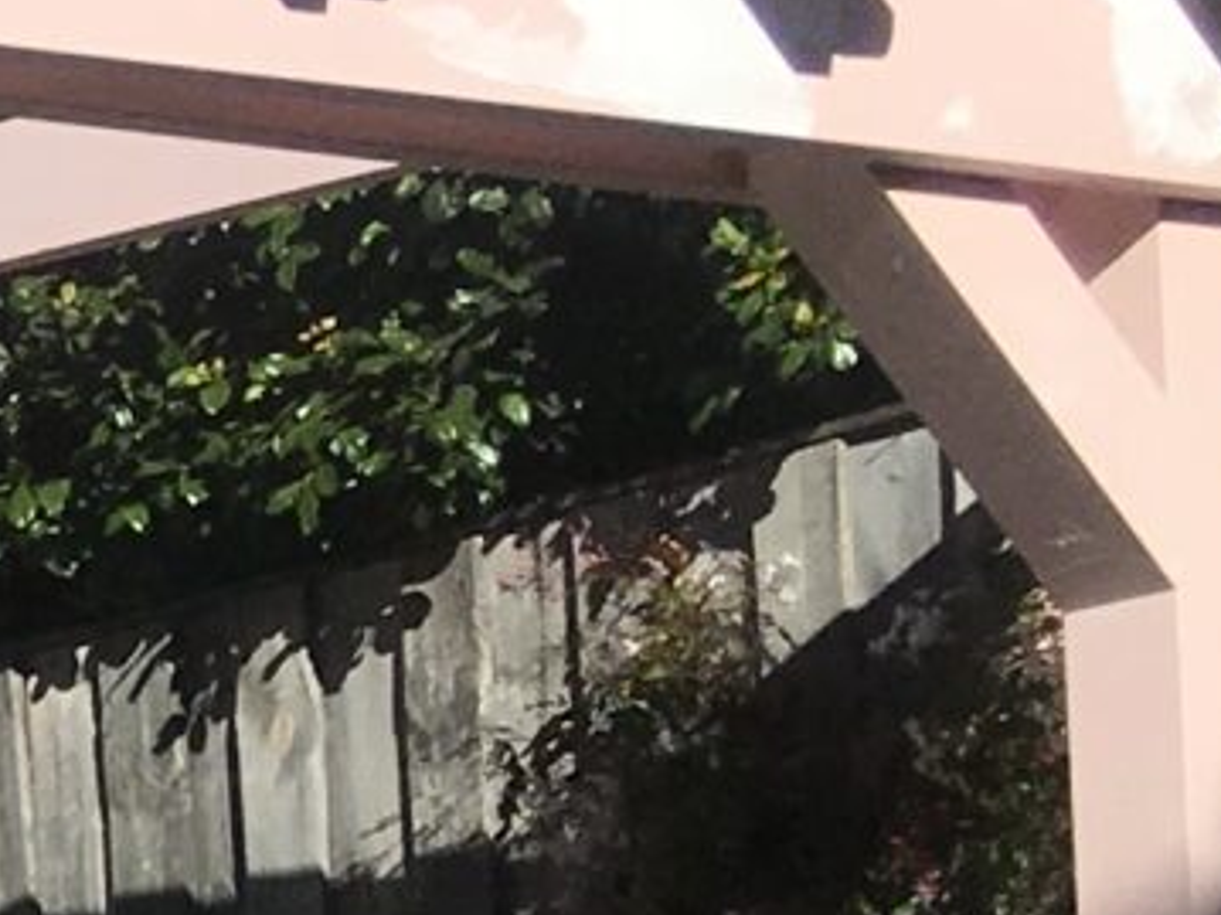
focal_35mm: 207
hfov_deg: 8.0
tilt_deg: +4.9
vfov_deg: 7.0
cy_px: 1660
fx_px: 7299
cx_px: -2592
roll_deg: +0.9
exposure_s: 1/2481
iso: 25
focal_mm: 4.15
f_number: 2.2
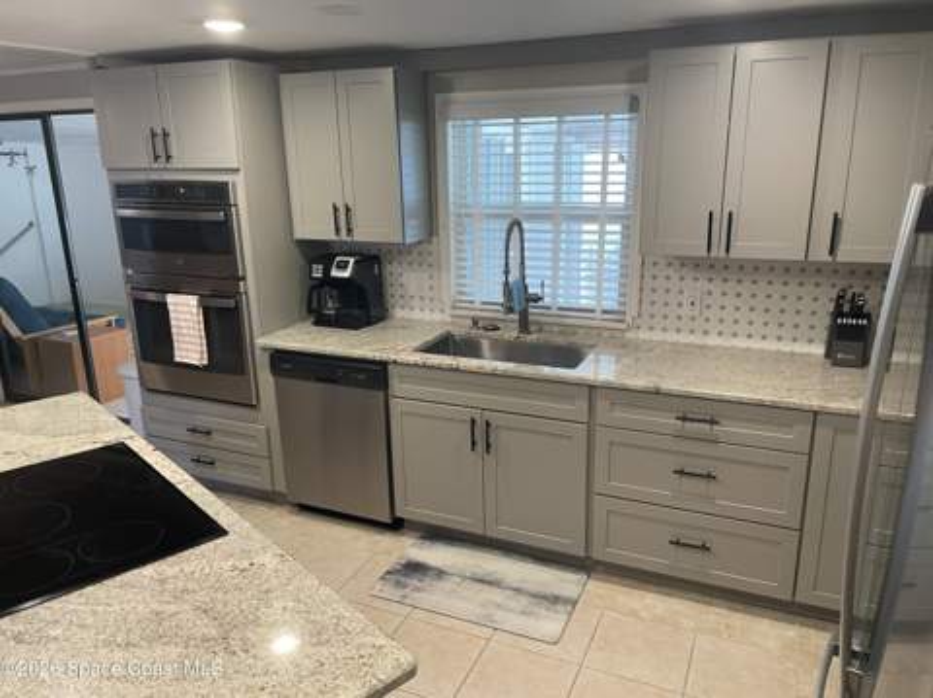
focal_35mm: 26
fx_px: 700
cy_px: 349
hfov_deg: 67.4
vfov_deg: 53.0
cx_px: 466
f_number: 1.6
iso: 80
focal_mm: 4.2
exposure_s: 1/60
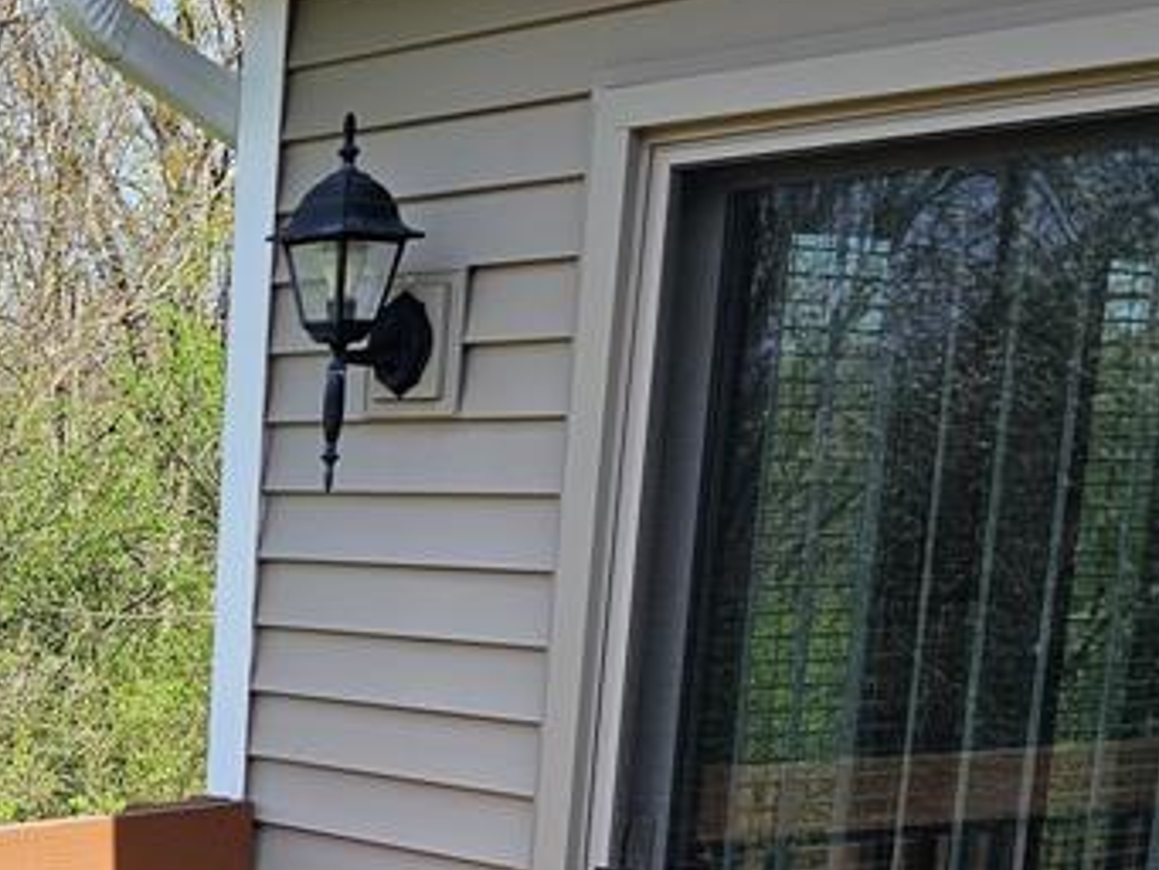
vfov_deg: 20.5
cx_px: -201
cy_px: 901
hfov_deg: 25.5
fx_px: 2311
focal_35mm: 69
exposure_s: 1/353
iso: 10
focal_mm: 6.3
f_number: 1.7
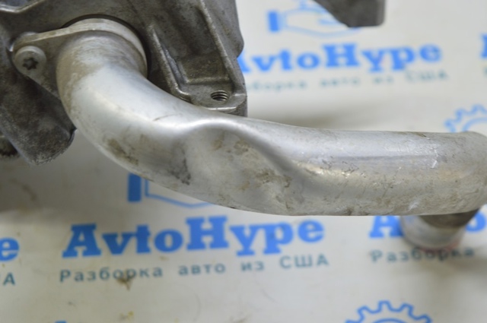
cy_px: 162
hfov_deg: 24.6
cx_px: 244
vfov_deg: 16.5
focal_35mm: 82
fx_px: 1115
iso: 400
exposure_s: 1/20
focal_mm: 55
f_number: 5.6
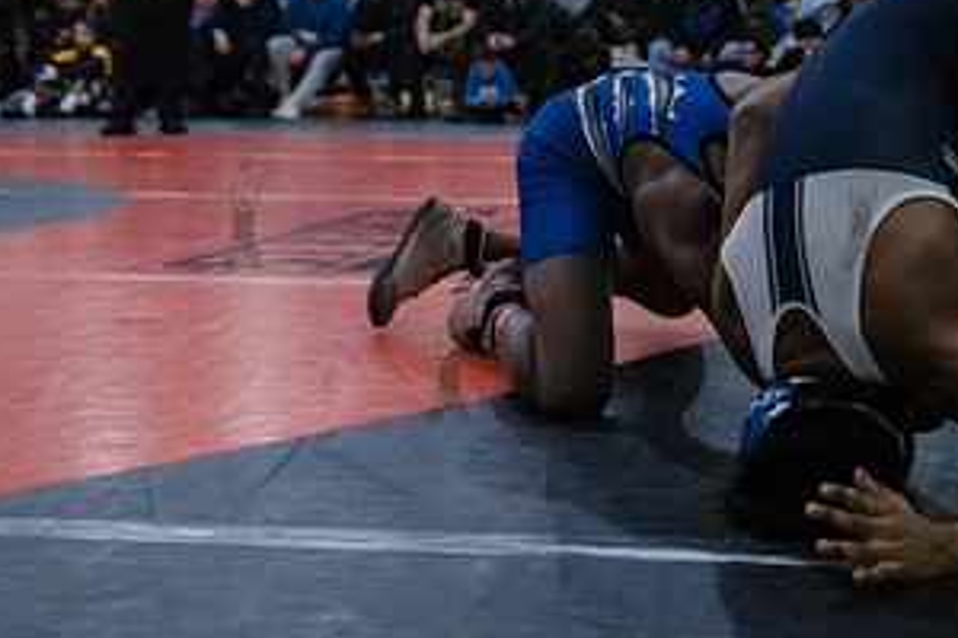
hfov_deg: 31.8
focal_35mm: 60
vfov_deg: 22.5
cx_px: 859
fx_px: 1597
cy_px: 212
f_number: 3.2
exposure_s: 1/400
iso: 8000
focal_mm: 31
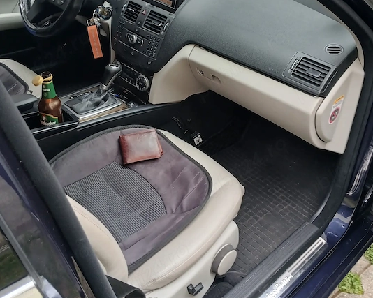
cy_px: 88
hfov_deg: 47.9
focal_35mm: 38
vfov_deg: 38.5
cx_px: 192
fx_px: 419
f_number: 1.8
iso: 64
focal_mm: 3.98
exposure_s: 1/50
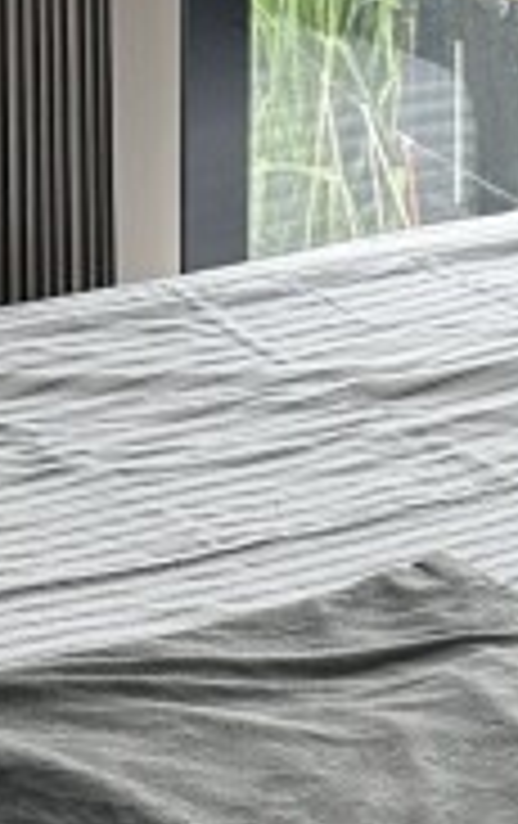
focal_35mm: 111
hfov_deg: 11.5
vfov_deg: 18.5
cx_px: 721
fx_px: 2497
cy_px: 135
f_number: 1.78
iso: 125
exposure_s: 1/121
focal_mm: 6.86
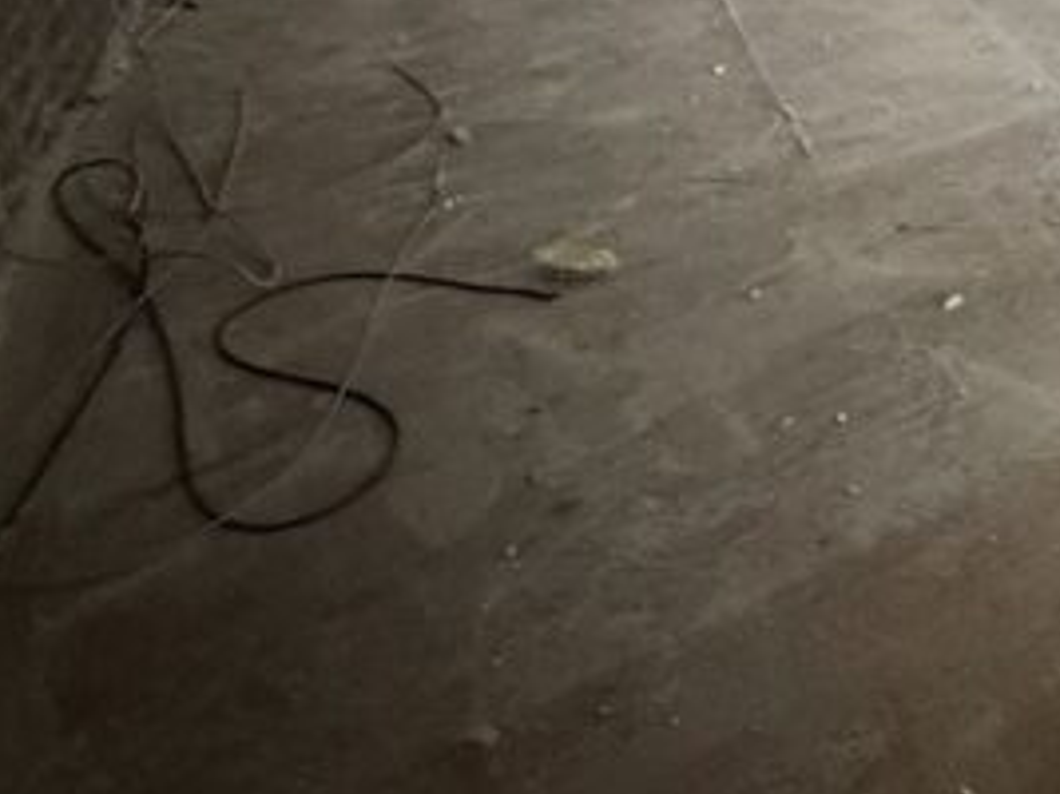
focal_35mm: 42
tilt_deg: -18.0
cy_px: -175
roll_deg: -0.8
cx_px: 1282
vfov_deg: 29.3
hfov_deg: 35.1
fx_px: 1286
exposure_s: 1/50
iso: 1250
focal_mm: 2.22
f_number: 2.2
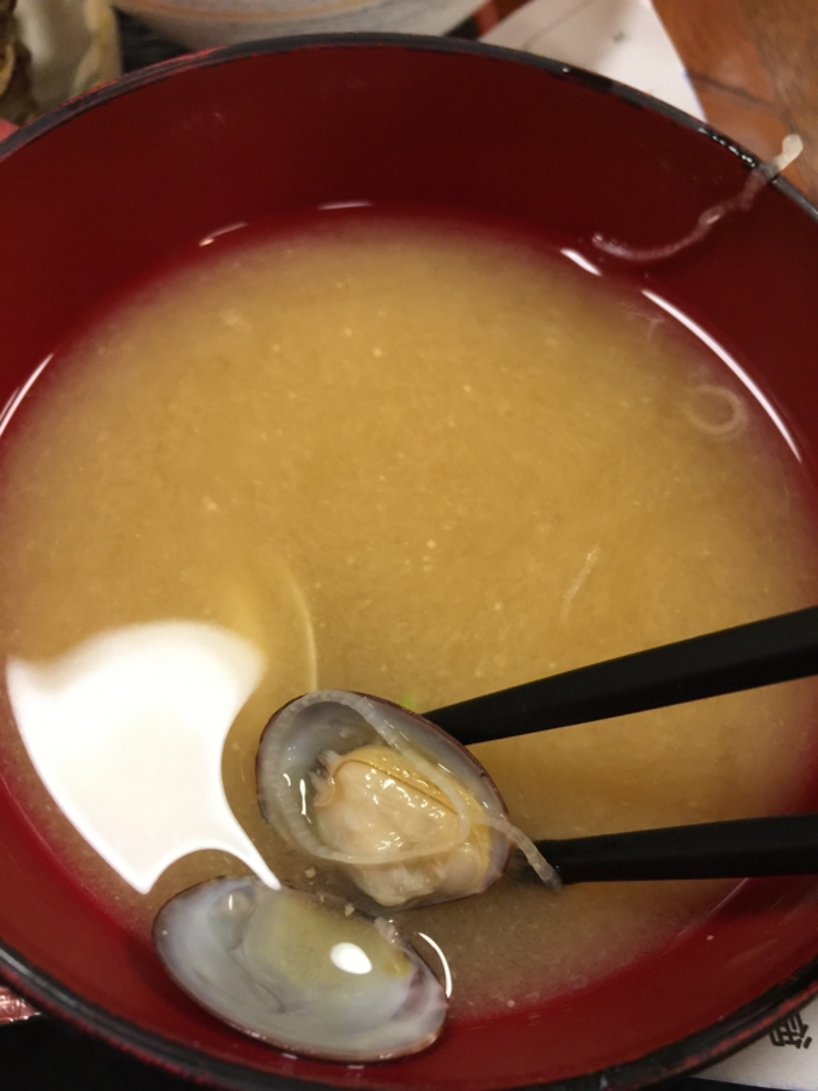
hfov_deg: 48.2
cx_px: 409
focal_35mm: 29
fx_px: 914
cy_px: 546
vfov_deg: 61.7
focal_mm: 4.15
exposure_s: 1/15
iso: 80
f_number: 2.2
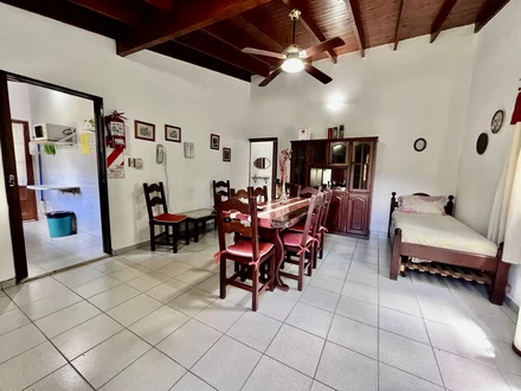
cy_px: 196
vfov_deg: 89.9
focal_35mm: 13
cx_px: 260
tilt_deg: -7.6
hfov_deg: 106.2
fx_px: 196
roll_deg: -1.6
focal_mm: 1.57
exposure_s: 1/50
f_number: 1.8
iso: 400
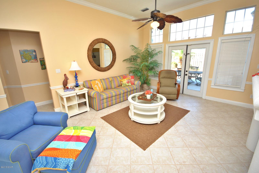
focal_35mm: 15
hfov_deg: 100.3
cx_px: 130
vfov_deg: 77.5
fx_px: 108
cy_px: 86
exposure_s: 1/200
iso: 400
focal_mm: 10
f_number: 4
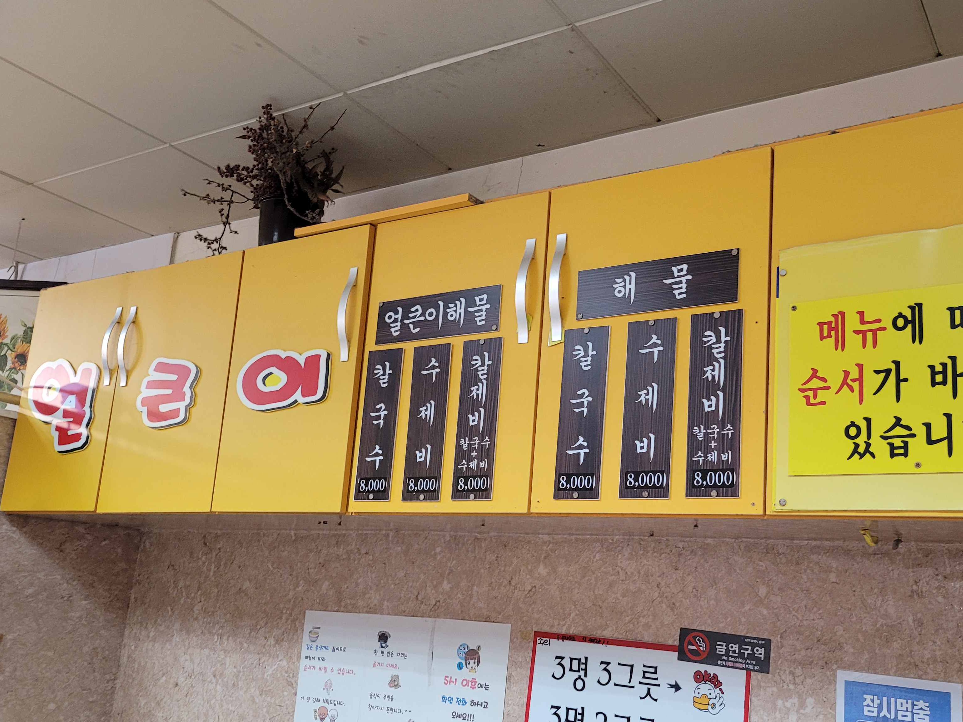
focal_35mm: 34
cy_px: 405
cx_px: 603
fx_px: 946
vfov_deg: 41.7
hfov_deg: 53.4
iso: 250
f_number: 1.8
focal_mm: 5.4
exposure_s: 1/60
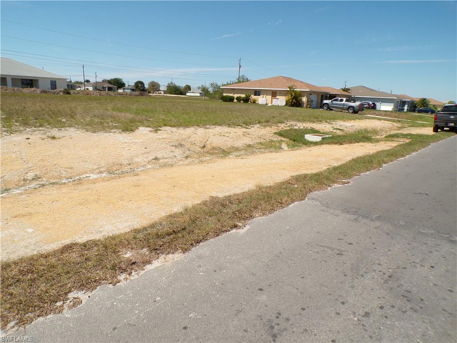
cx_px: 228
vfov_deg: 56.8
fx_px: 317
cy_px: 172
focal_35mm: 24
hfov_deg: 71.6
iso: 100
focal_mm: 4.3
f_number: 5.8
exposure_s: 1/550
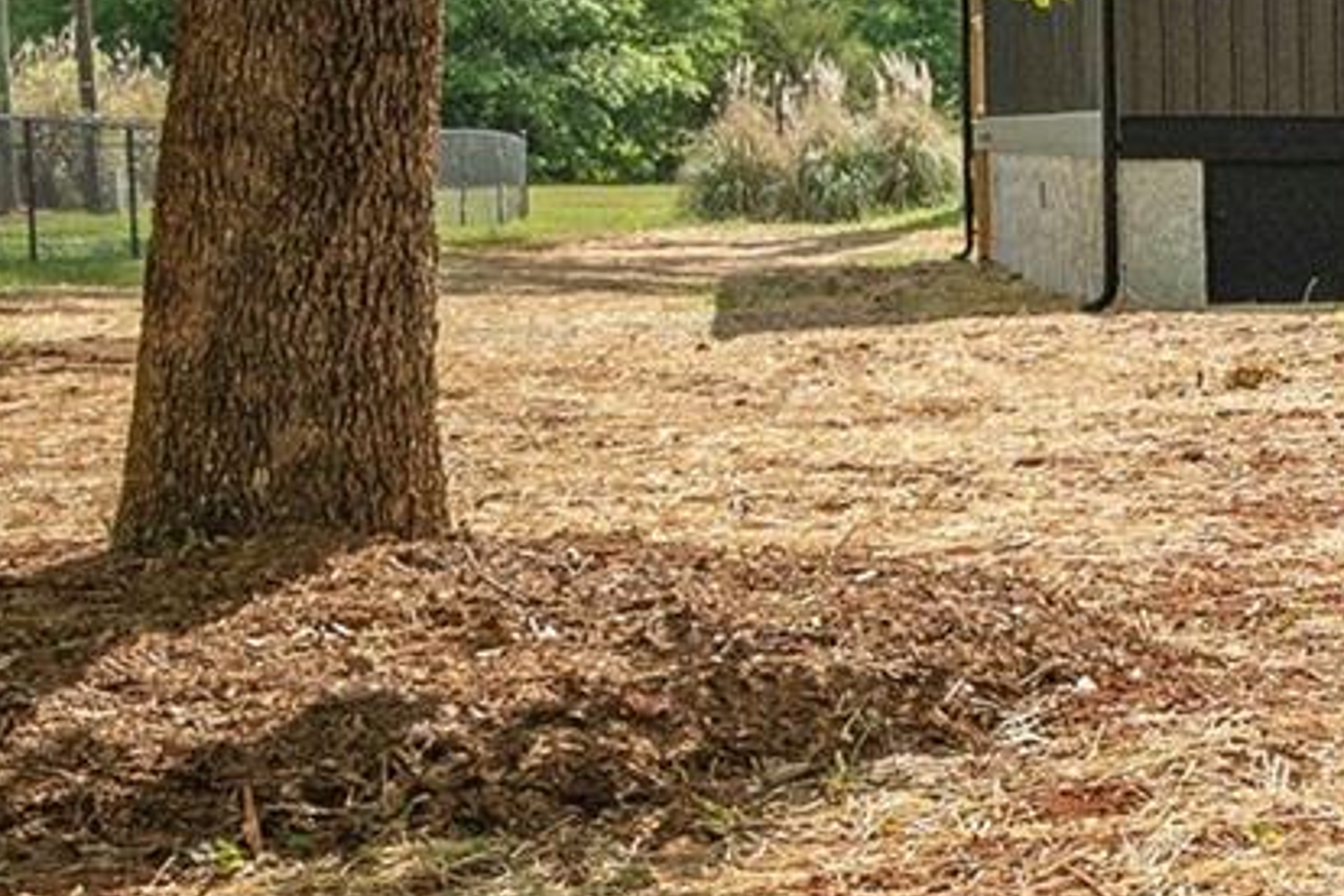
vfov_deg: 14.0
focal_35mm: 94
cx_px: 3100
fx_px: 3509
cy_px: -278
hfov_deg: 14.9
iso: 250
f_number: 7.1
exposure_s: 1/1250
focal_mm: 19
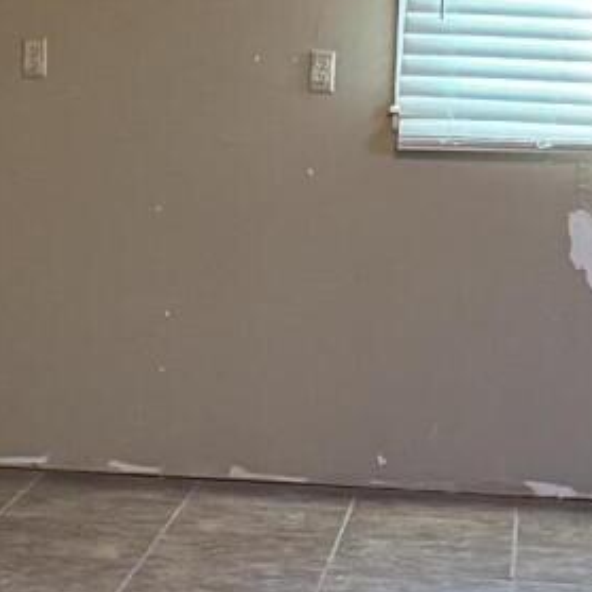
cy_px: 592
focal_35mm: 152
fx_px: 2941
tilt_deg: -9.4
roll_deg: -1.9
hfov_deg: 11.5
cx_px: 297
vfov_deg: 11.4
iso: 800
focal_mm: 6.76
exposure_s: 1/60
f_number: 1.78
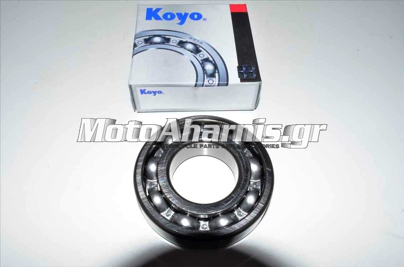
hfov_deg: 62.0
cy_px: 134
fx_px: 336
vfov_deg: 43.4
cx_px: 202
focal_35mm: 30
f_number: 20
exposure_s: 1/100
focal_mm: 20
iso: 160
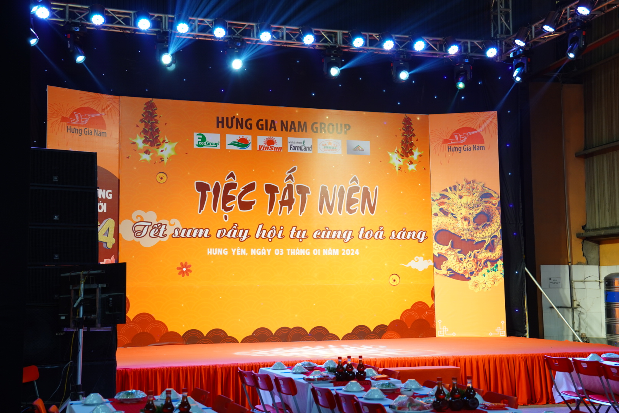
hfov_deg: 39.9
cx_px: 310
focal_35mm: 50
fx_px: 852
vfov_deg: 27.3
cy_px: 206
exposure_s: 1/50
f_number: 4
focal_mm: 33
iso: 250
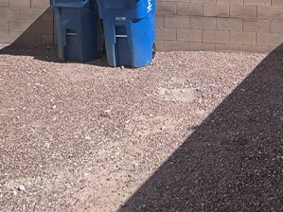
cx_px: 193
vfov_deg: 27.2
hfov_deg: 39.1
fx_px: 392
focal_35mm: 48
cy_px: -32
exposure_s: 1/2985
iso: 50
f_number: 2.2
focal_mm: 2.22
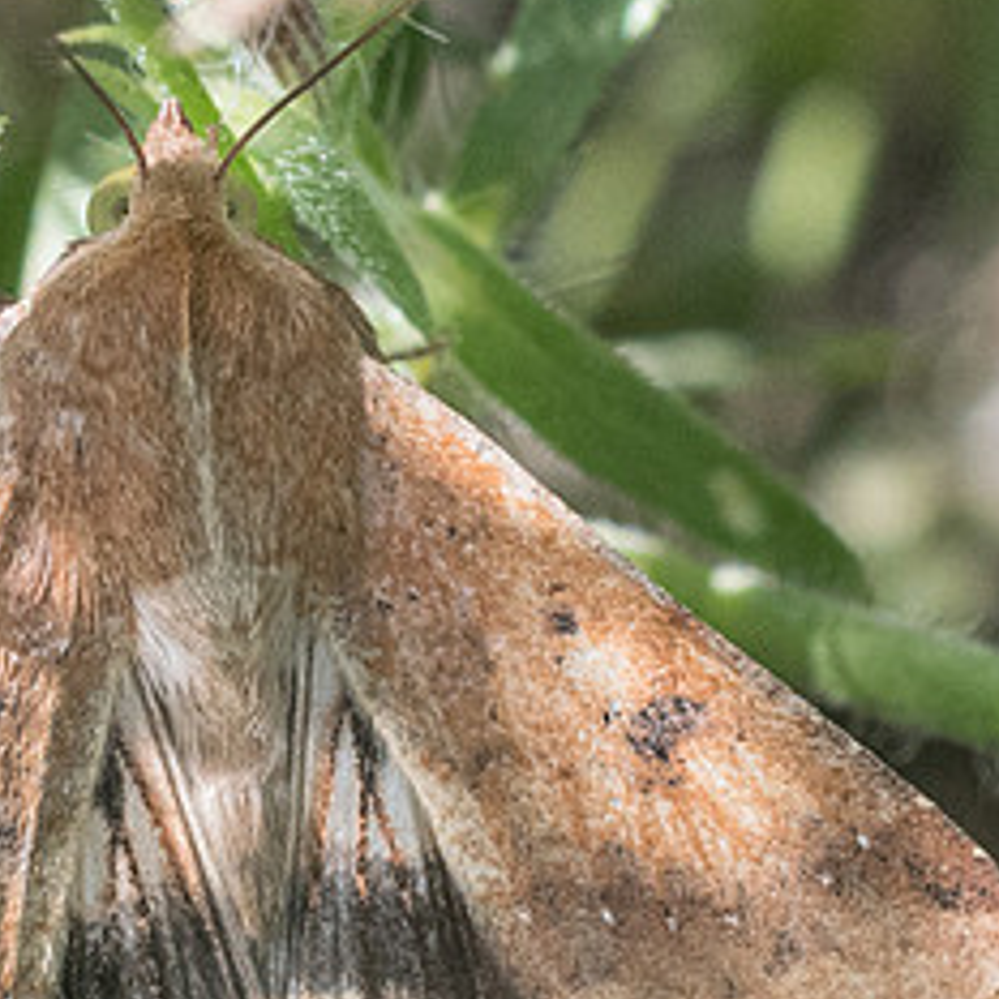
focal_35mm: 1047
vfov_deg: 1.7
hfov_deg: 1.7
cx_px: 316
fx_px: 34185
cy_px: 442
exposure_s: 1/320
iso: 800
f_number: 10
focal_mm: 150
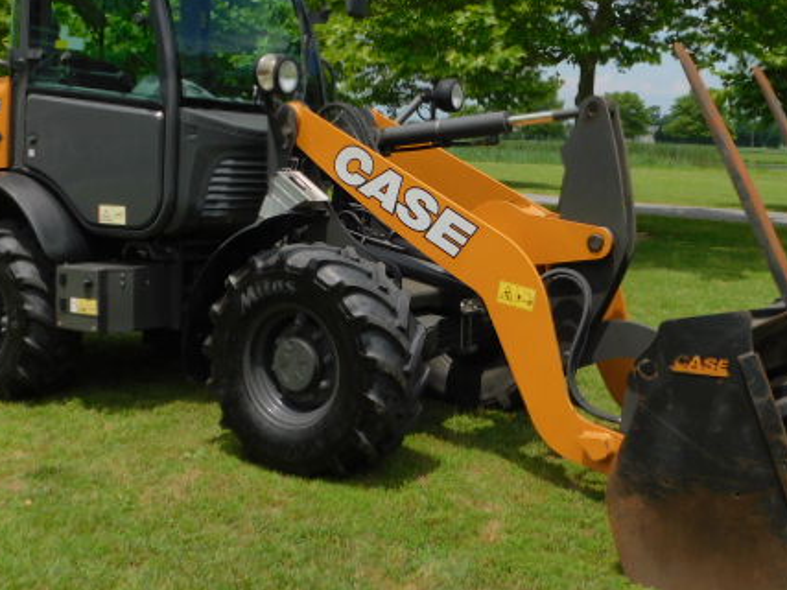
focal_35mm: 45
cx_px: 415
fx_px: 1023
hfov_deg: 42.1
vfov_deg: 32.0
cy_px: 223
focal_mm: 5.3
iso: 125
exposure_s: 1/500
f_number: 6.4
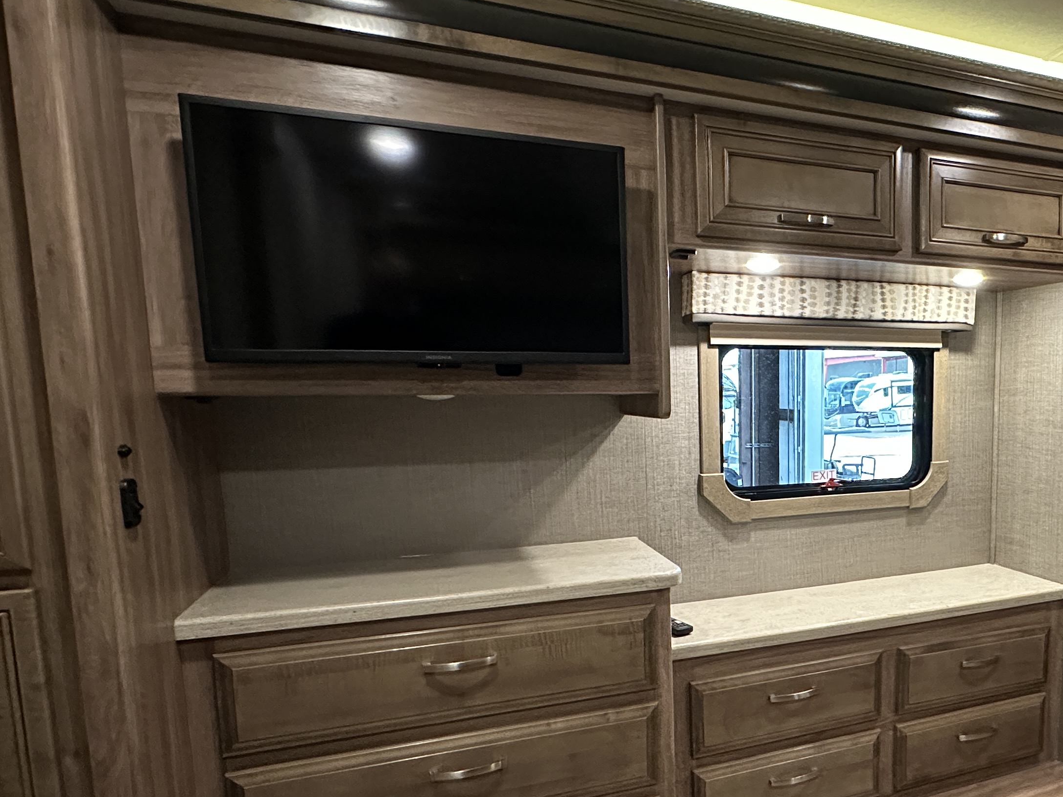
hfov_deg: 63.6
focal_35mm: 26
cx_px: 791
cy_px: 485
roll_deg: +0.3
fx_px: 798
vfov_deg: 52.6
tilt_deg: -6.5
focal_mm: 2.22
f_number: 2.2
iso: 800
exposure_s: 1/60
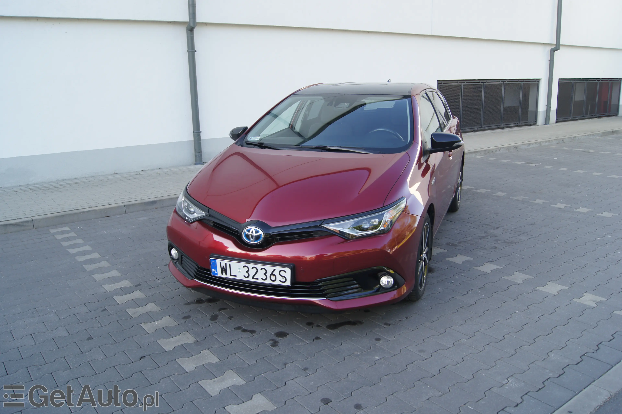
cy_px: 207
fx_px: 518
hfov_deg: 62.0
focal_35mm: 30
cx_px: 311
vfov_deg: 43.6
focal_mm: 20
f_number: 5
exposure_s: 1/60
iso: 100
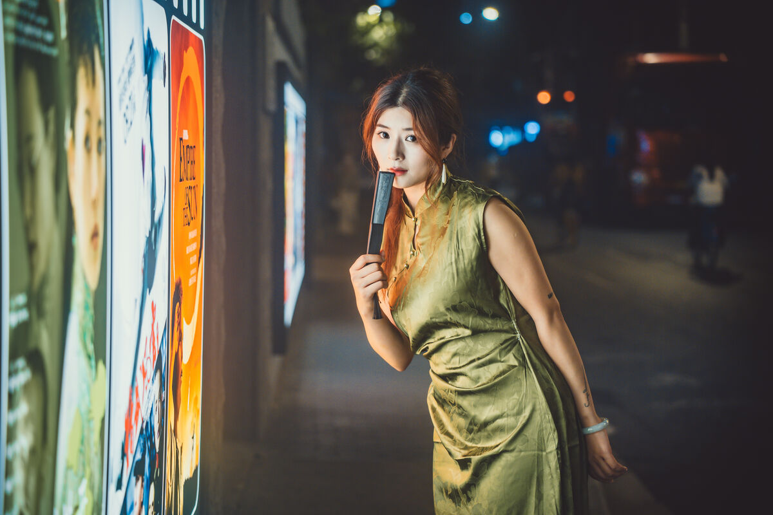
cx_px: 386
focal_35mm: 75
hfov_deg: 27.0
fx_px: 1610
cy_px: 258
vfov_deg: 18.2
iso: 220
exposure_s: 1/50
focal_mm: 75
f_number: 2.8
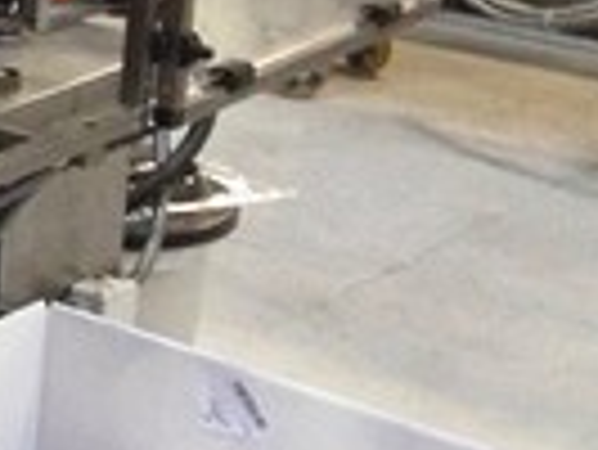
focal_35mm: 159
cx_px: -751
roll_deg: +0.0
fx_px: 2749
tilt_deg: -12.1
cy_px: -117
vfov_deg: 9.2
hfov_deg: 10.9
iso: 200
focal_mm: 4.12
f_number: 2.4
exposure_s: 1/20
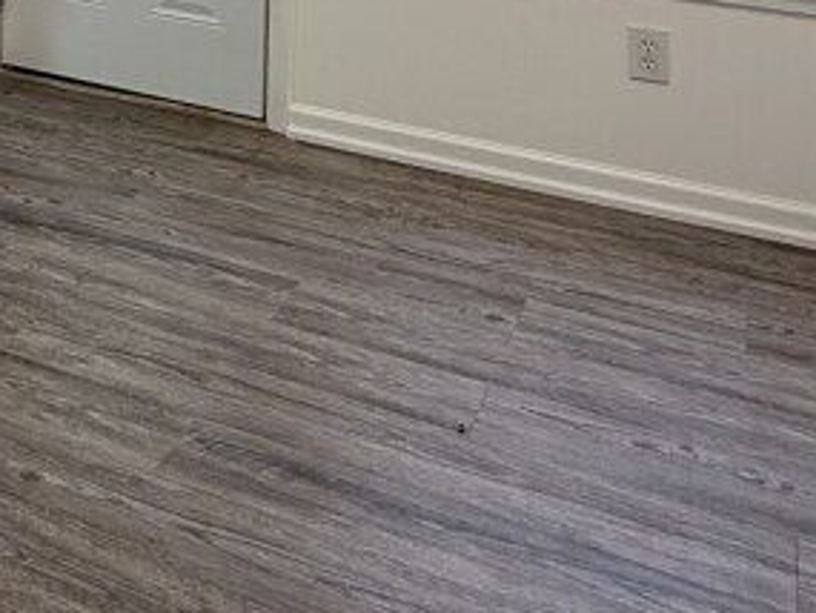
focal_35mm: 59
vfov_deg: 20.7
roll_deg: -1.0
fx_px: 1391
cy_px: -335
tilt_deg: -0.8
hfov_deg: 29.3
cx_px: -94
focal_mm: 2.22
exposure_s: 1/121
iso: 200
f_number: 2.2
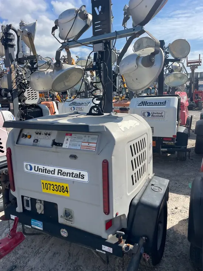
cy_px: 136
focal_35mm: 26
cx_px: 102
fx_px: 203
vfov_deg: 67.3
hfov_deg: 53.1
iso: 32
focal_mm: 4.2
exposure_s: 1/2618
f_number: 1.6
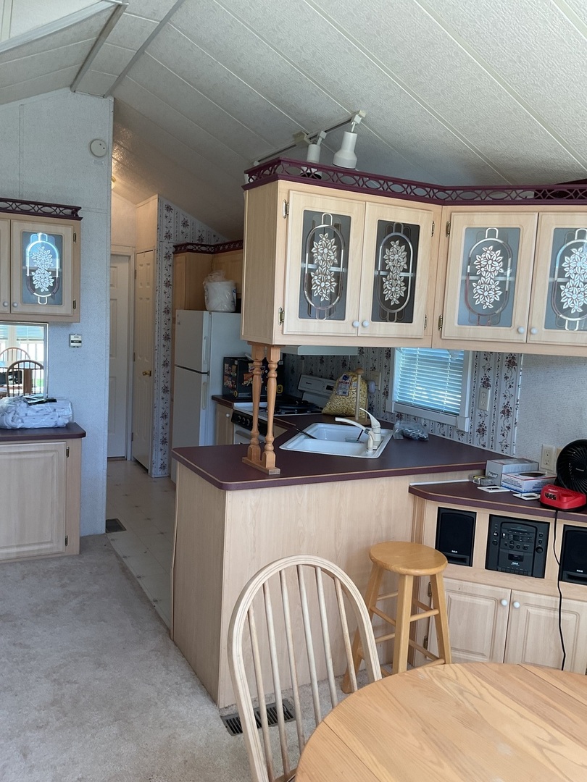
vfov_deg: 61.7
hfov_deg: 48.2
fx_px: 656
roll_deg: -1.3
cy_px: 391
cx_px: 294
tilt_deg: -5.4
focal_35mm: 29
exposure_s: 1/120
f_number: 1.8
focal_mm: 3
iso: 50
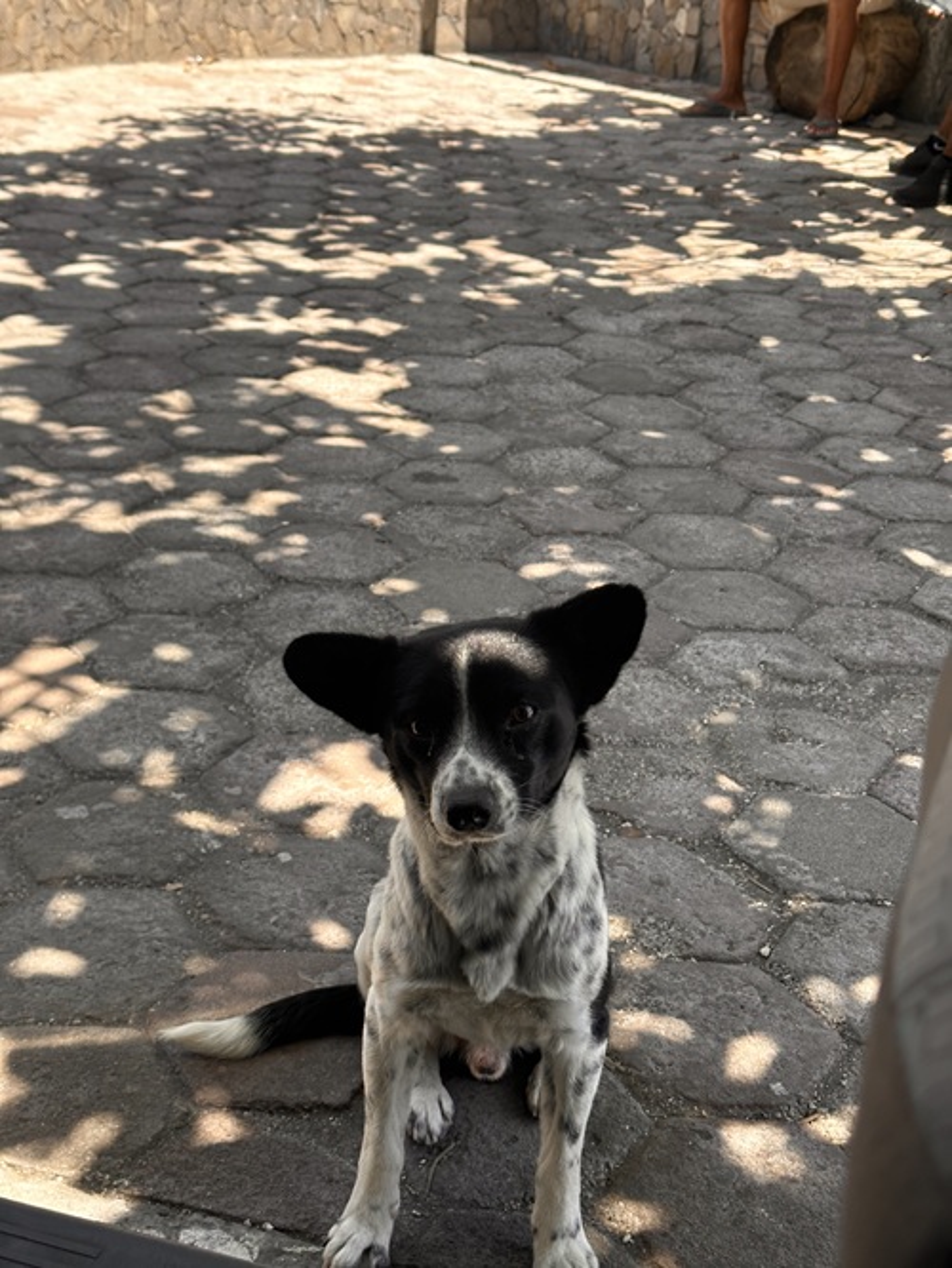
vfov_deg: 39.6
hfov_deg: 30.3
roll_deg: -2.4
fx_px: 1759
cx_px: 476
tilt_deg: -23.3
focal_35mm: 48
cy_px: 634
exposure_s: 1/714
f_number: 1.78
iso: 64
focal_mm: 6.86
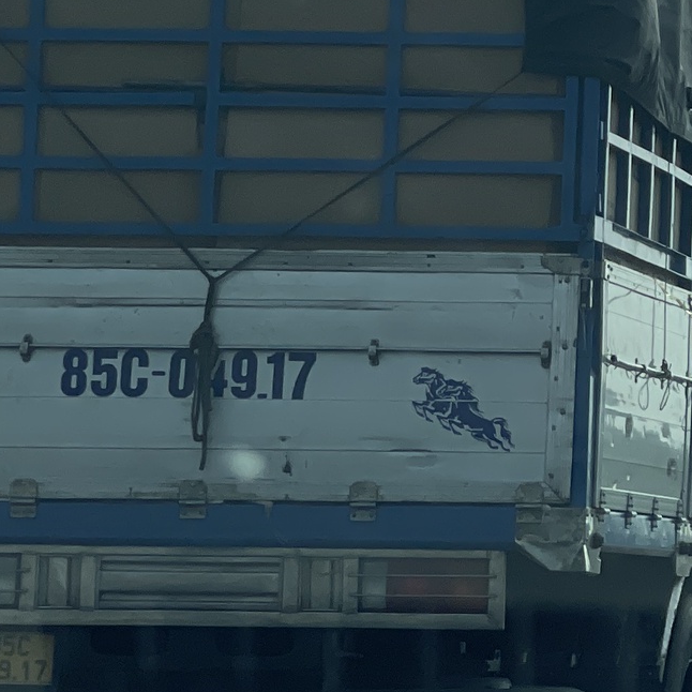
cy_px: 40
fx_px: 5066
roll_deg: -0.4
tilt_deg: +5.3
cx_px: 1230
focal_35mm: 224
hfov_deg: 7.6
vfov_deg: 7.8
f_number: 2.2
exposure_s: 1/2370
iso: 20
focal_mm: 7.5
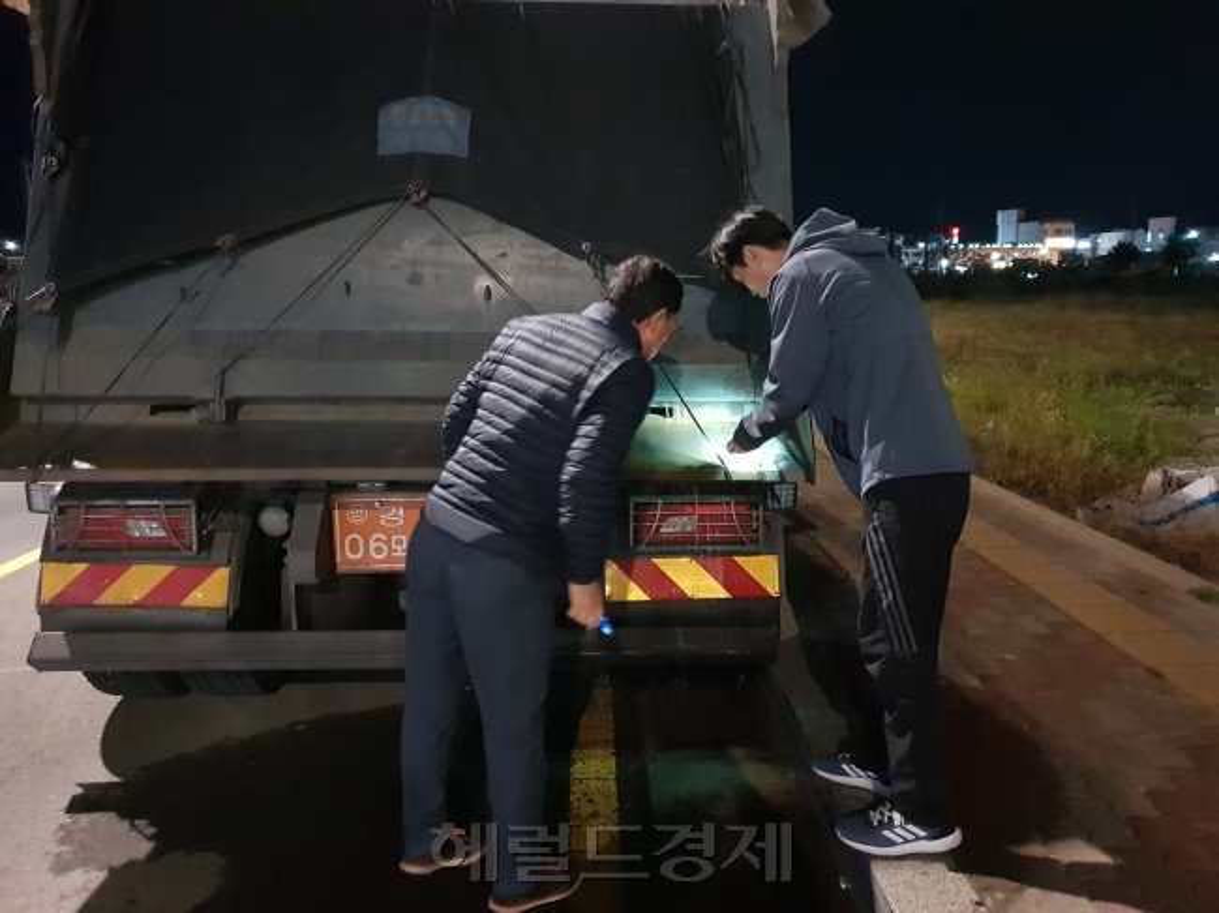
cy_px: 456
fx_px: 915
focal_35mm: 26
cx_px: 610
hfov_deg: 67.3
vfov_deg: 53.0
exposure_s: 1/10
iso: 800
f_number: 1.5
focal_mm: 4.3
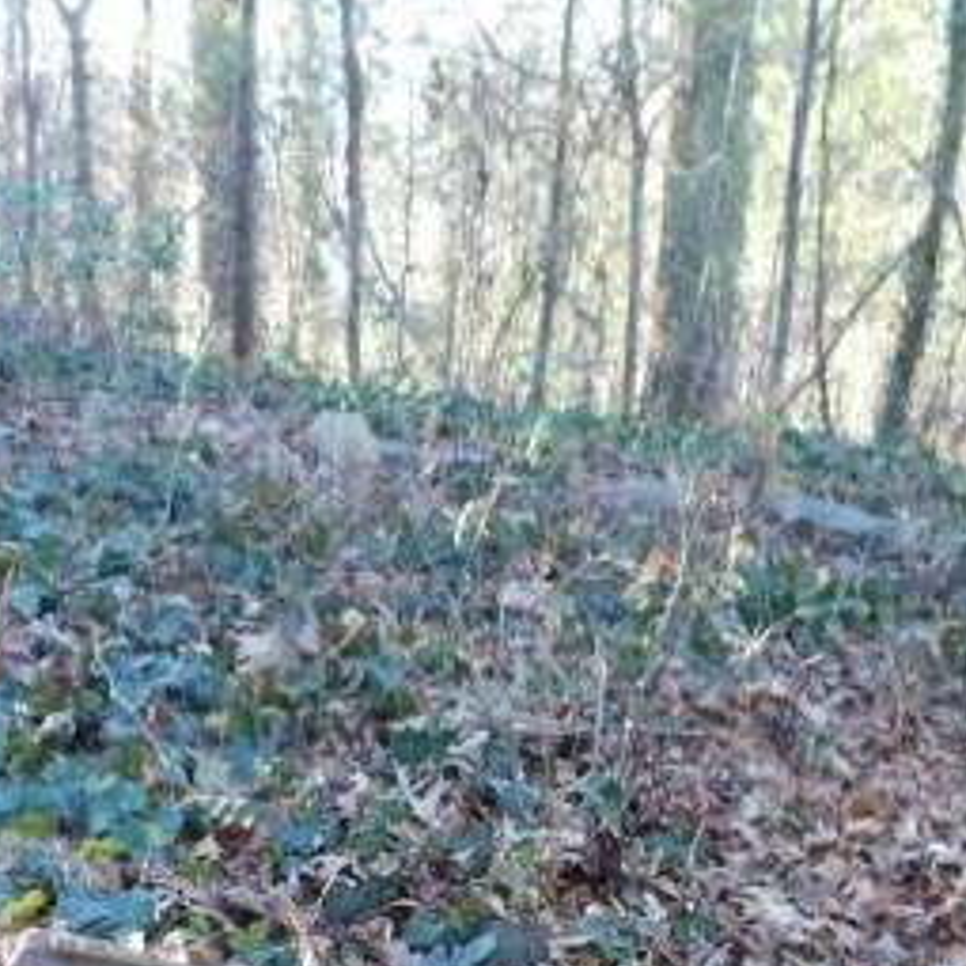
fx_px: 1610
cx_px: 496
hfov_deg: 33.4
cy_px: 898
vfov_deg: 31.6
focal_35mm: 51
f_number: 3
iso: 160
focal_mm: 4
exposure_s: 1/30
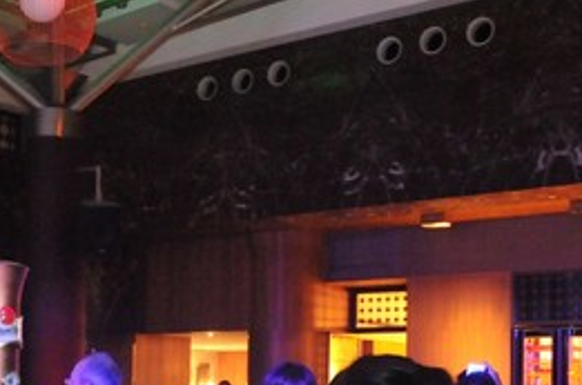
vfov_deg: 21.3
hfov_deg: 31.2
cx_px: 76
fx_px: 1000
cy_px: 354
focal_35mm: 62
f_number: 3.5
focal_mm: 18
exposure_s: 1/15
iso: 3200
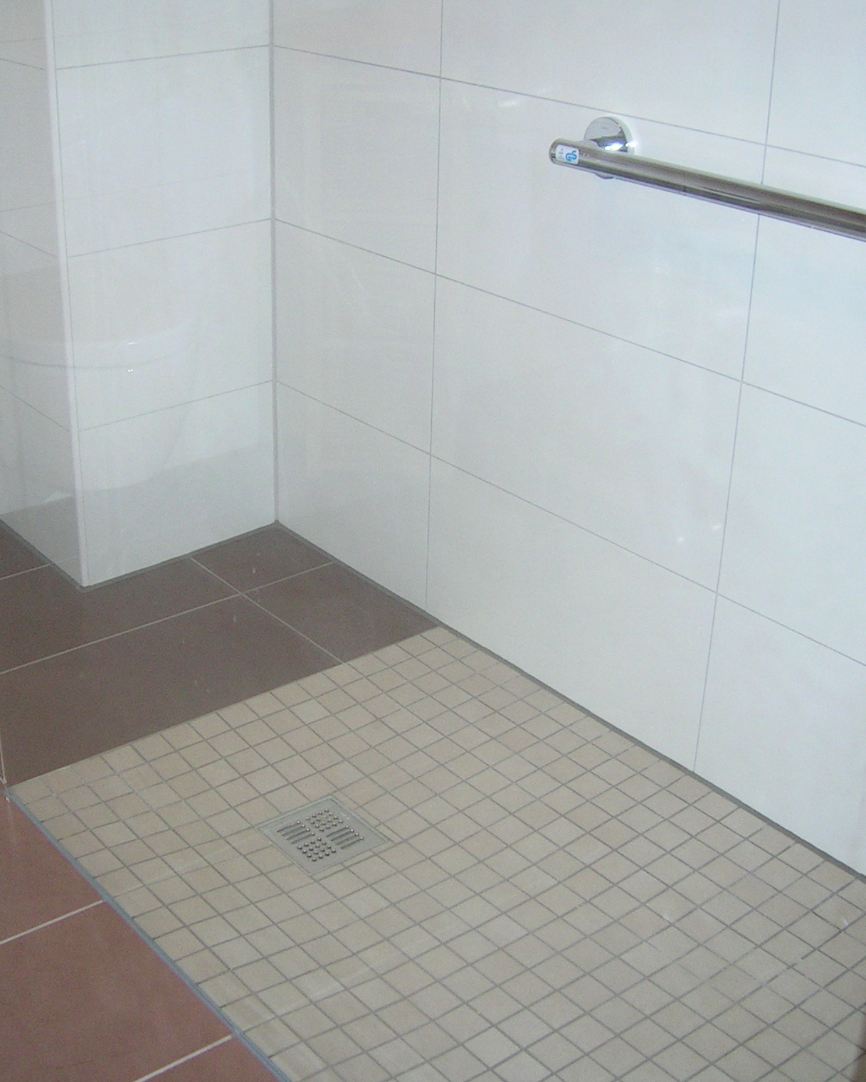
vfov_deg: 40.3
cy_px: 542
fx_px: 1474
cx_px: 342
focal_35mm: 46
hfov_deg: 32.6
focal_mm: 5.4
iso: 103
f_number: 2.8
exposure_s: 1/60.1
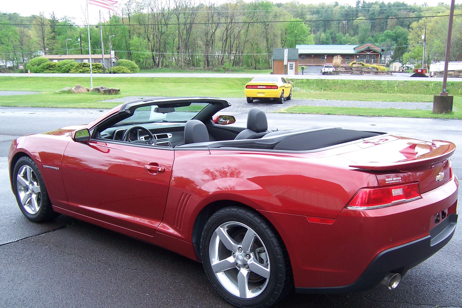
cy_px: 173
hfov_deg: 54.4
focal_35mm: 35
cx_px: 234
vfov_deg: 37.8
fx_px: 449
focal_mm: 5.5
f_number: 3.4
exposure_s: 1/125
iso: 80
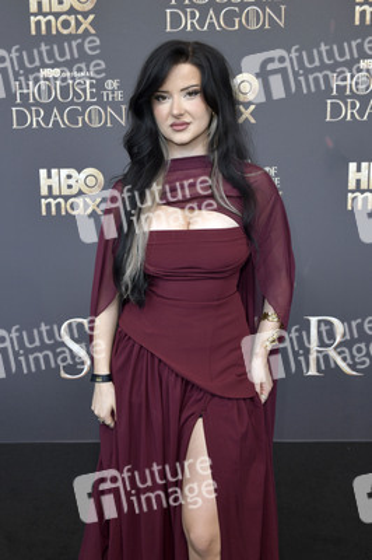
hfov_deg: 38.8
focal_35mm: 34
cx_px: 186
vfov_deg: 55.8
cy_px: 280
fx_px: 528
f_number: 6.3
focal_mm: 34
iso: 400
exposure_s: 1/250
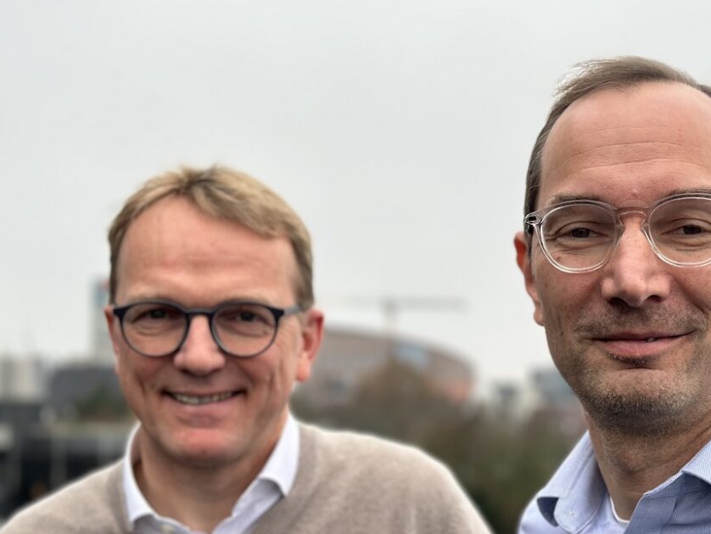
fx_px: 1377
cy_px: 324
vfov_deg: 21.9
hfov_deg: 28.8
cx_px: 476
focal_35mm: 67
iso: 80
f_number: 1.78
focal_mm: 6.86
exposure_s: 1/265
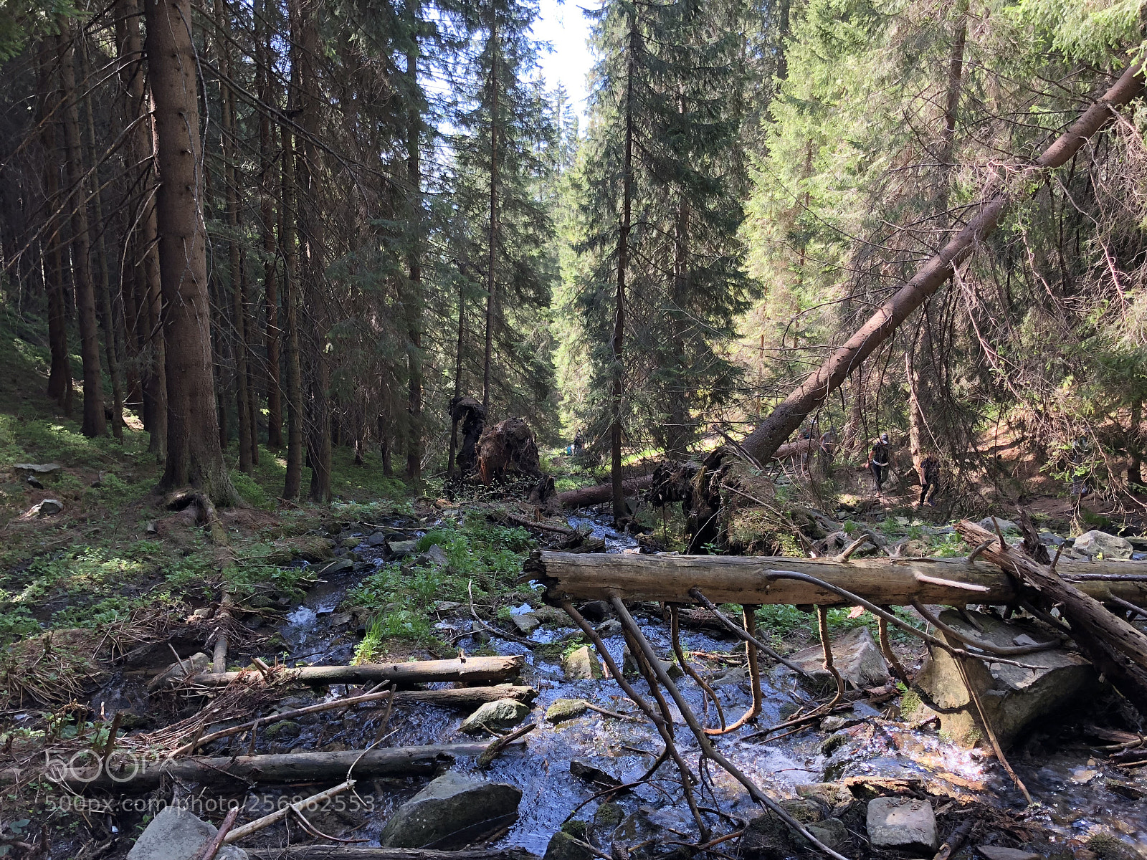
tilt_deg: -14.0
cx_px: 574
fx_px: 928
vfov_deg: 49.7
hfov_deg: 63.4
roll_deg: -0.3
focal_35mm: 28
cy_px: 430
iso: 50
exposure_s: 1/120
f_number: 1.8
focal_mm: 3.99
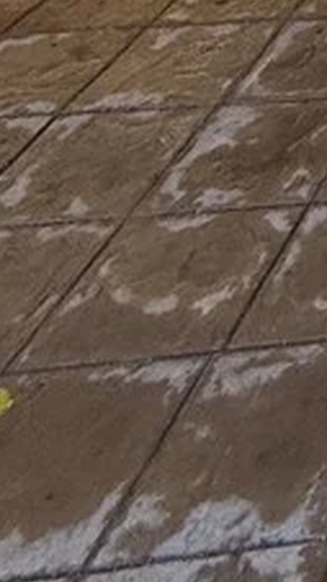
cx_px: 955
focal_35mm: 69
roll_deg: -0.5
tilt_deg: -6.1
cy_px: -489
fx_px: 1064
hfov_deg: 11.4
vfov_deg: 20.5
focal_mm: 2.22
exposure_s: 1/445
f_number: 2.2
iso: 64
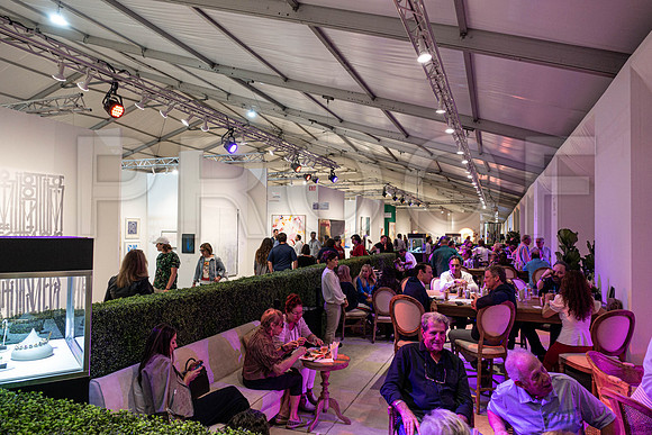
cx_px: 326
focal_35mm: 24
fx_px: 435
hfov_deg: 73.7
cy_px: 218
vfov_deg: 53.2
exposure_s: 1/60
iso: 400
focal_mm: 8.8
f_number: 2.8
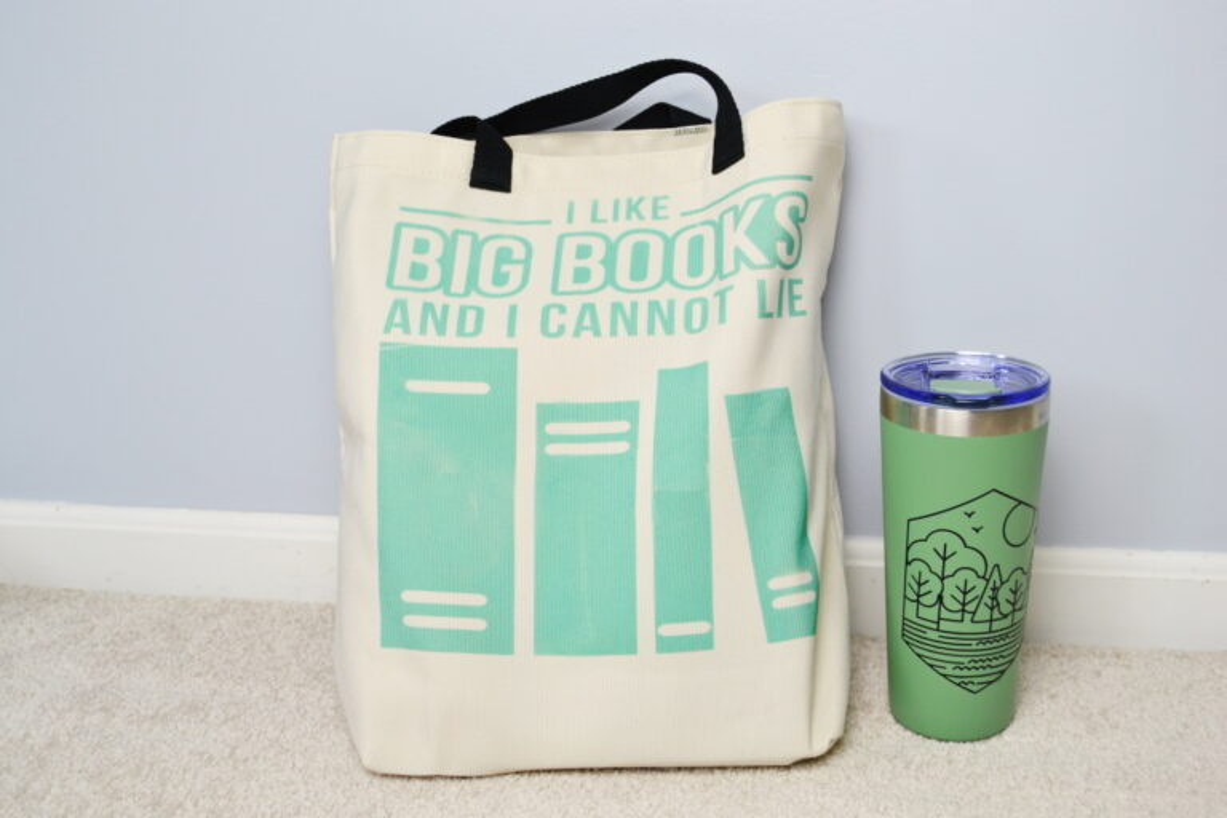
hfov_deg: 49.6
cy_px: 409
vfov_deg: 34.2
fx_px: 1329
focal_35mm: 39
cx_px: 614
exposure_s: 1/50
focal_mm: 26
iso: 400
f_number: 5.6
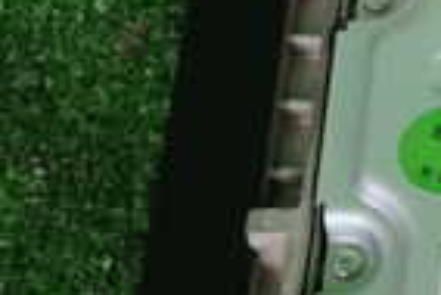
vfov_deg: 10.4
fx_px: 1619
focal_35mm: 132
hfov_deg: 14.4
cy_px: 161
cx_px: 683
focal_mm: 5.4
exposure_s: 1/60
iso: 160
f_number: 2.3
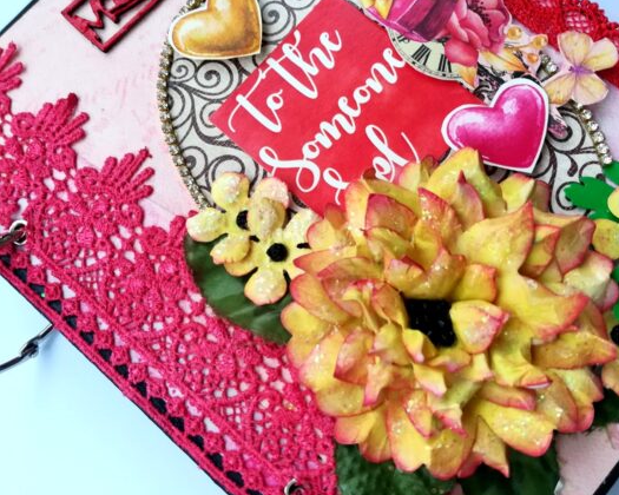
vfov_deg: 50.0
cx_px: 353
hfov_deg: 60.2
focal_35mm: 29
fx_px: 531
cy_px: 260
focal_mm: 3.83
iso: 50
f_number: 2.2
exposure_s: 1/50
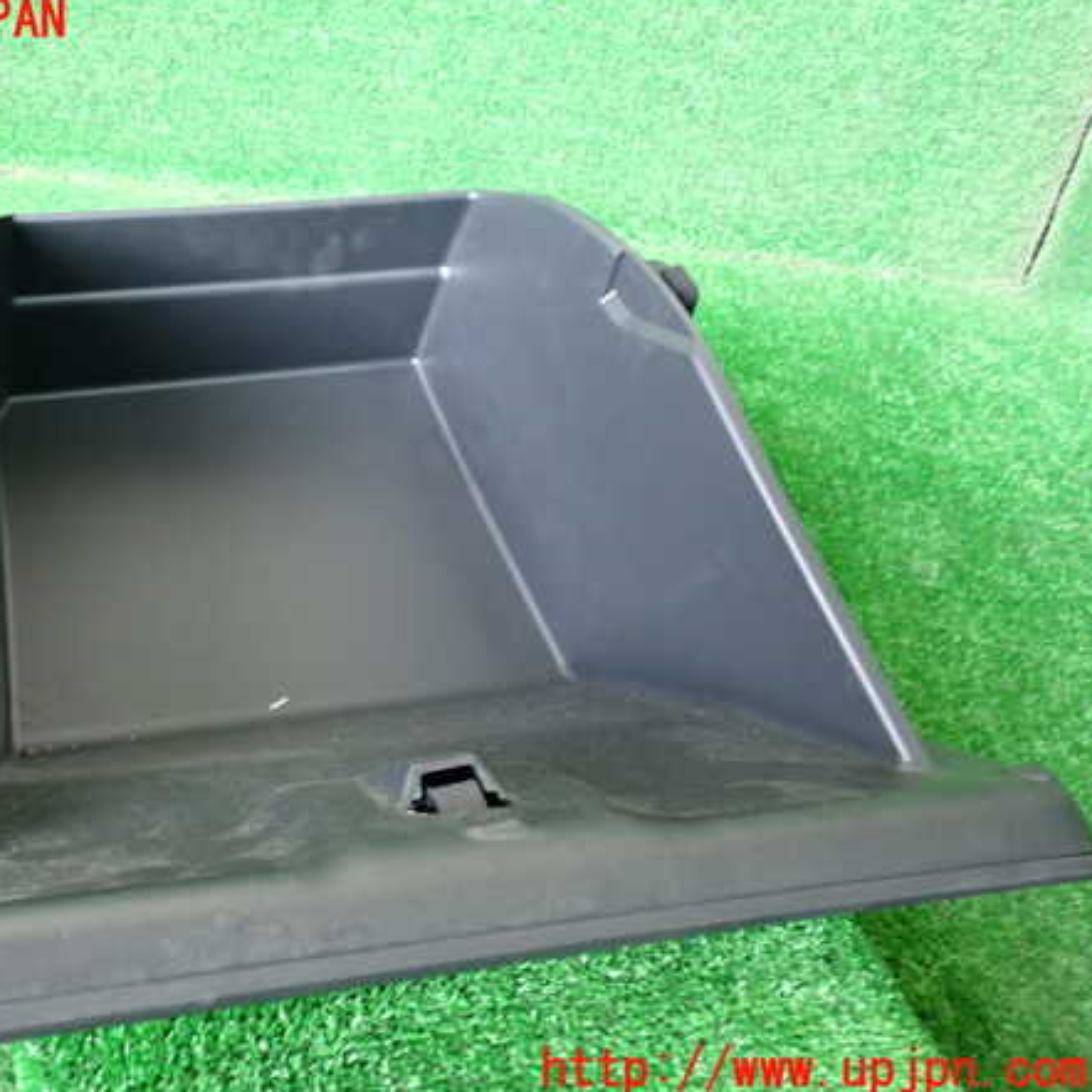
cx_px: 358
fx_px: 1285
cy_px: 546
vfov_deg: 46.0
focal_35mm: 36
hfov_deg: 45.3
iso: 500
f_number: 2.3
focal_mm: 5.4
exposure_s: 1/30
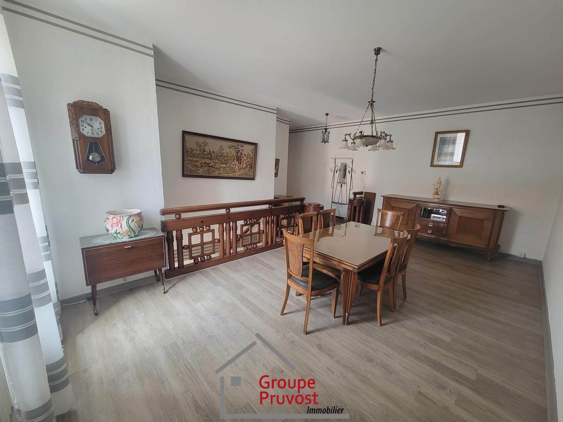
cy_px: 211
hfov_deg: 106.2
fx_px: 211
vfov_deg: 89.9
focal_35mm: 13
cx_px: 282
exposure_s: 1/60
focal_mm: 2.2
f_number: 2.2
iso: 125
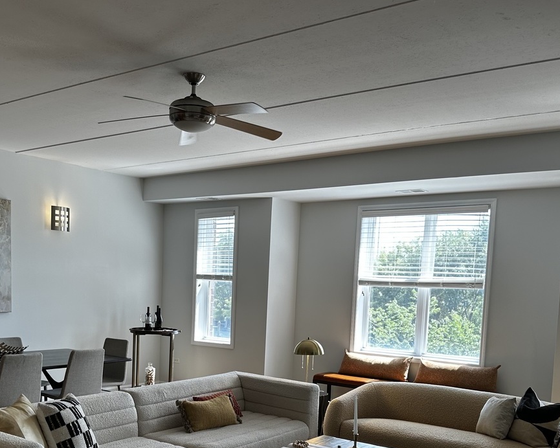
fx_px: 646
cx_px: 227
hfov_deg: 46.6
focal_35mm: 39
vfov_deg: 37.3
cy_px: 339
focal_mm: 6.86
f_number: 1.78
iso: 80
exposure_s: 1/154
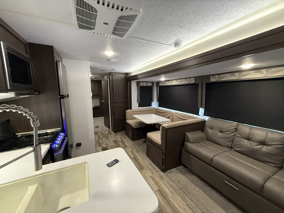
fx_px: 115
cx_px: 142
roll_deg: -0.4
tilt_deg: -8.8
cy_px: 106
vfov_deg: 85.7
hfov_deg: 102.1
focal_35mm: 14
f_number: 2.2
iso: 640
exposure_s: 1/60
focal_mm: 2.22
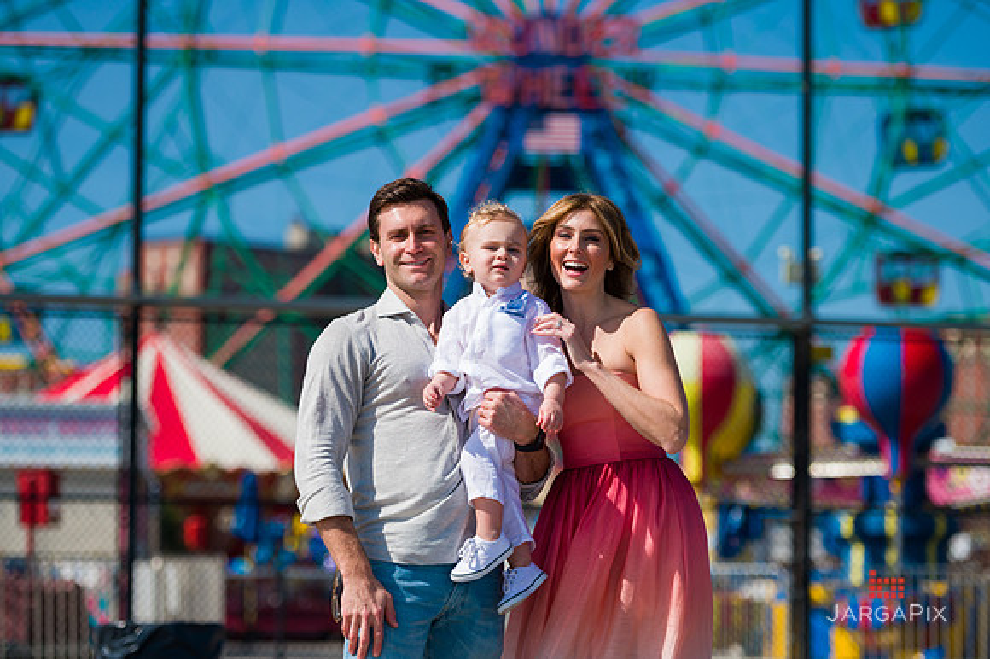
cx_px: 495
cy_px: 330
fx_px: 3188
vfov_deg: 11.8
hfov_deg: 17.7
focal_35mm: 116
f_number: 3.2
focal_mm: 116
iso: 200
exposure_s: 1/6400
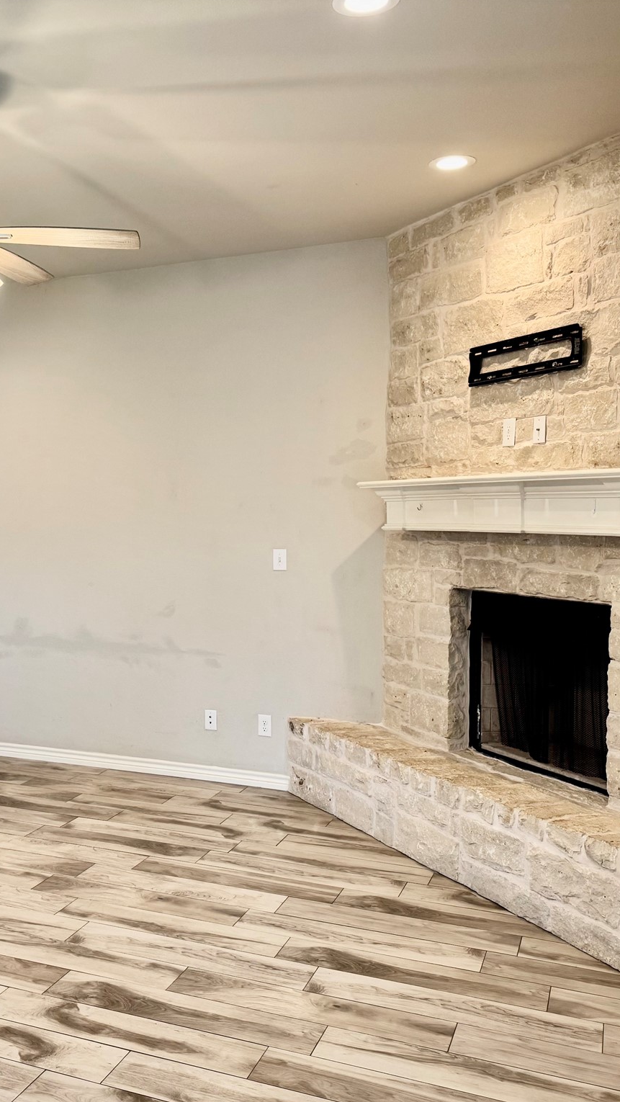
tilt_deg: -2.3
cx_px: 122
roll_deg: +0.2
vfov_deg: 56.6
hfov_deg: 32.8
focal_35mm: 35
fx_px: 1023
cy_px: 550
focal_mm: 6.76
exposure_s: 1/120
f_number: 1.78
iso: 160
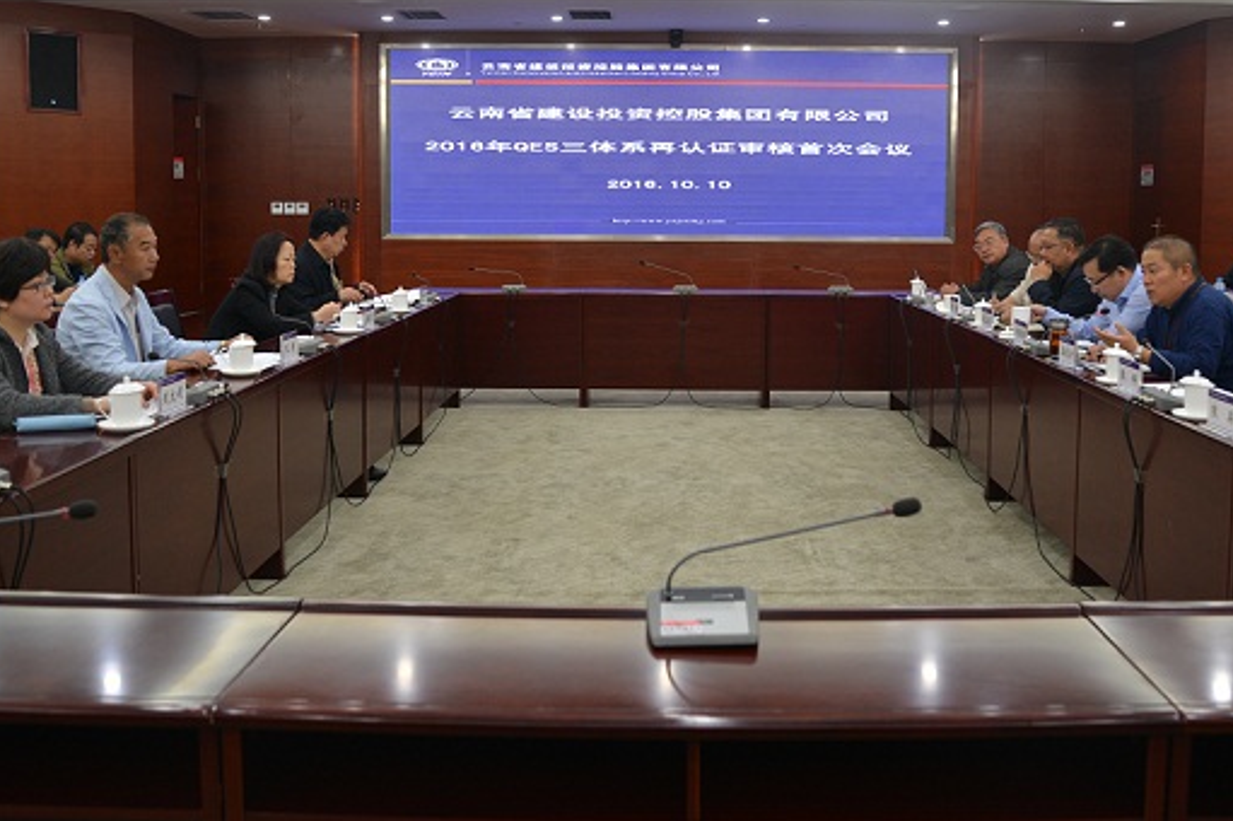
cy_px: 286
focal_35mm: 34
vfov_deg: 38.5
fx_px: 1164
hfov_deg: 55.8
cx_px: 655
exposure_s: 1/60
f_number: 4
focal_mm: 24
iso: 500
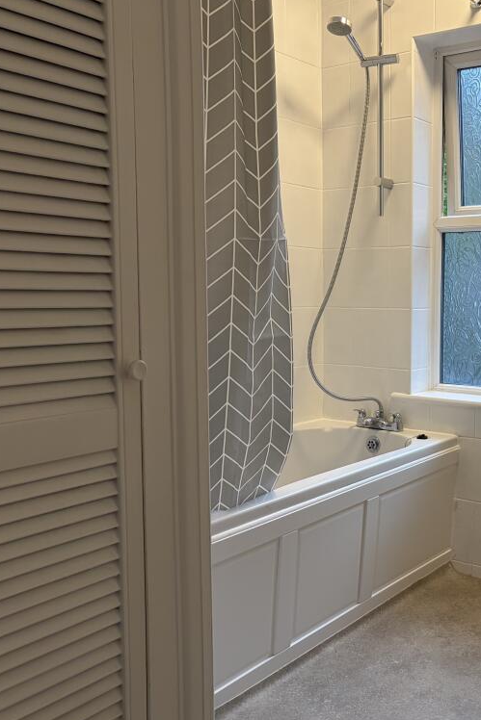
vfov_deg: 51.9
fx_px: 741
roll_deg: -0.2
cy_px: 360
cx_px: 394
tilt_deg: -4.6
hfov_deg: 34.7
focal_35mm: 37
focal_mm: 5.96
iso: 125
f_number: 1.6
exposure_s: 1/100
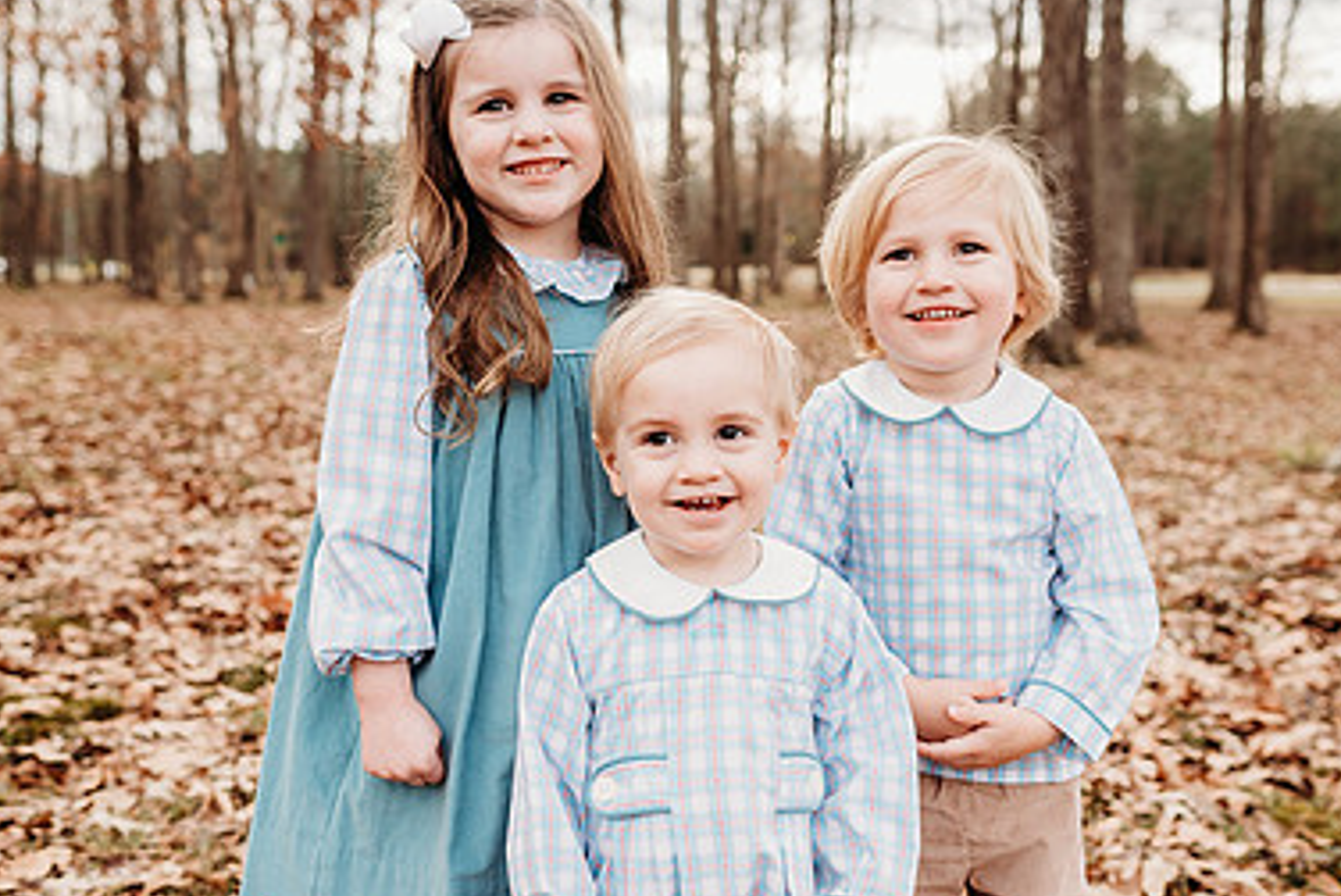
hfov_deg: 51.8
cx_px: 713
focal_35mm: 37
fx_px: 1379
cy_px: 412
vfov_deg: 36.0
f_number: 3.2
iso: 100
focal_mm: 24
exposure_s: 1/250
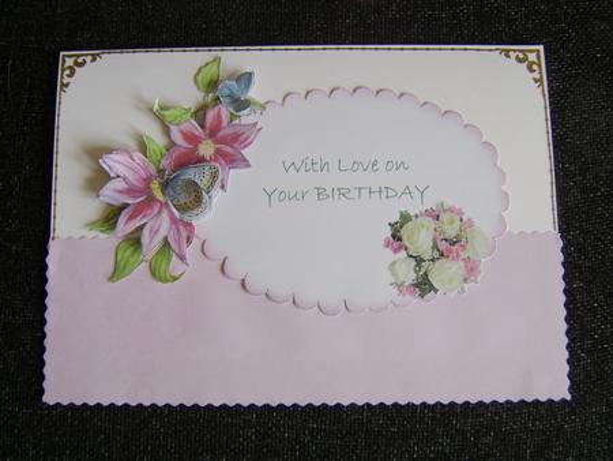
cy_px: 230
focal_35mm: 31
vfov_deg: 45.5
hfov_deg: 58.3
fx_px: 549
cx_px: 306
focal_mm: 8.13
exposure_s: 1/14
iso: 71
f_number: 2.7
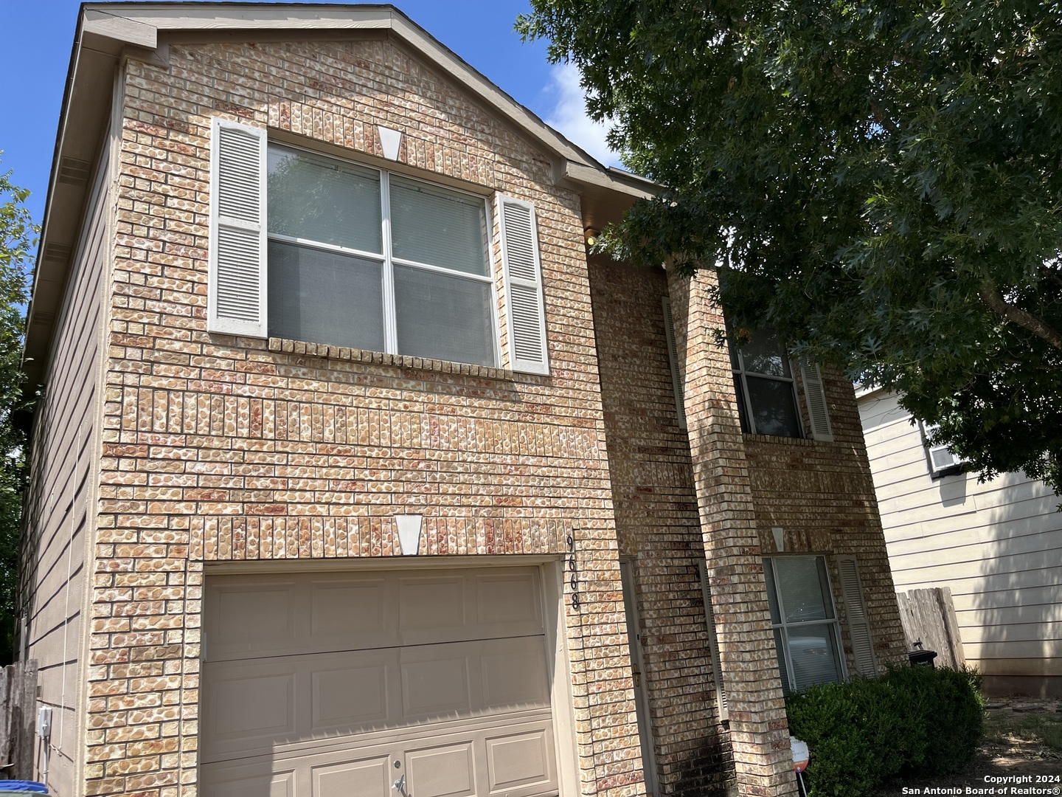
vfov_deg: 53.1
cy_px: 398
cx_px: 531
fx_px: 798
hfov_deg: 67.3
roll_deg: +5.0
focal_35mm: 26
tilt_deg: +15.2
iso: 50
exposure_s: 1/2967
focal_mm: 5.1
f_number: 1.6
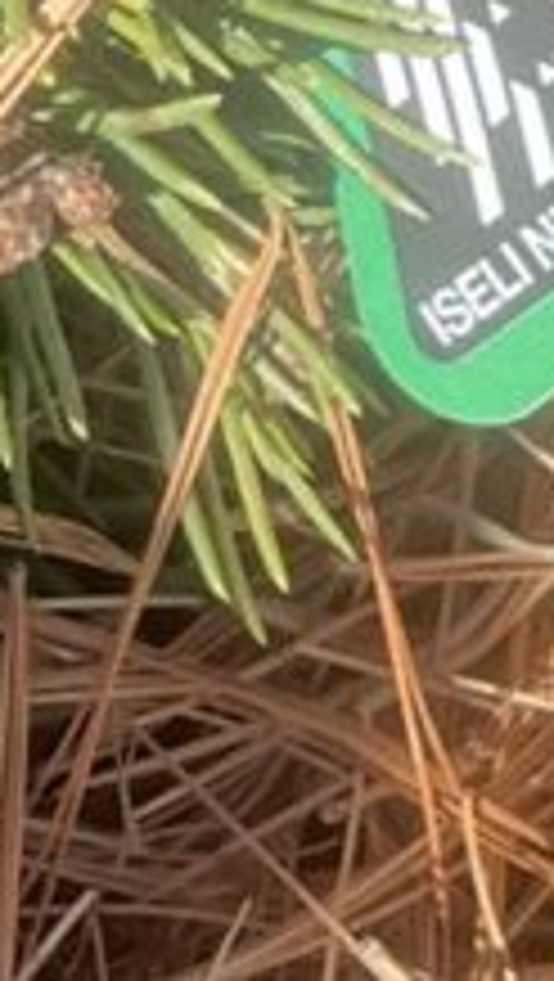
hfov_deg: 5.7
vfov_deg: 9.9
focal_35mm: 208
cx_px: -572
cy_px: -657
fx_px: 5419
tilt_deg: -47.1
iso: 32
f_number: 1.6
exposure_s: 1/861
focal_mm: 4.2
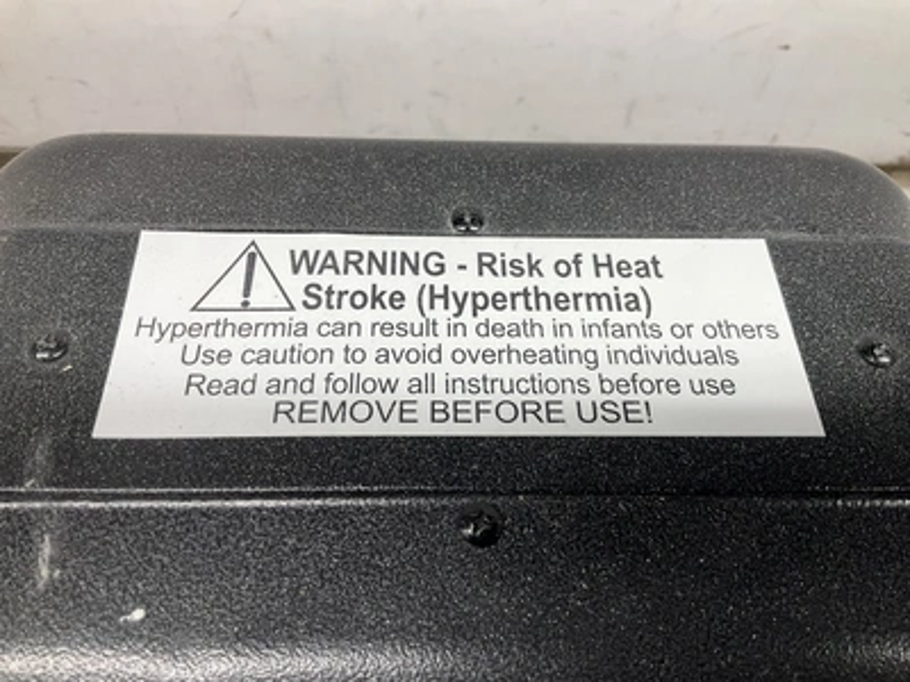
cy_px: 341
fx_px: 762
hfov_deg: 61.7
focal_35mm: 29
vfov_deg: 48.2
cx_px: 455
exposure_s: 1/120
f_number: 1.8
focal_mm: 3
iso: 32
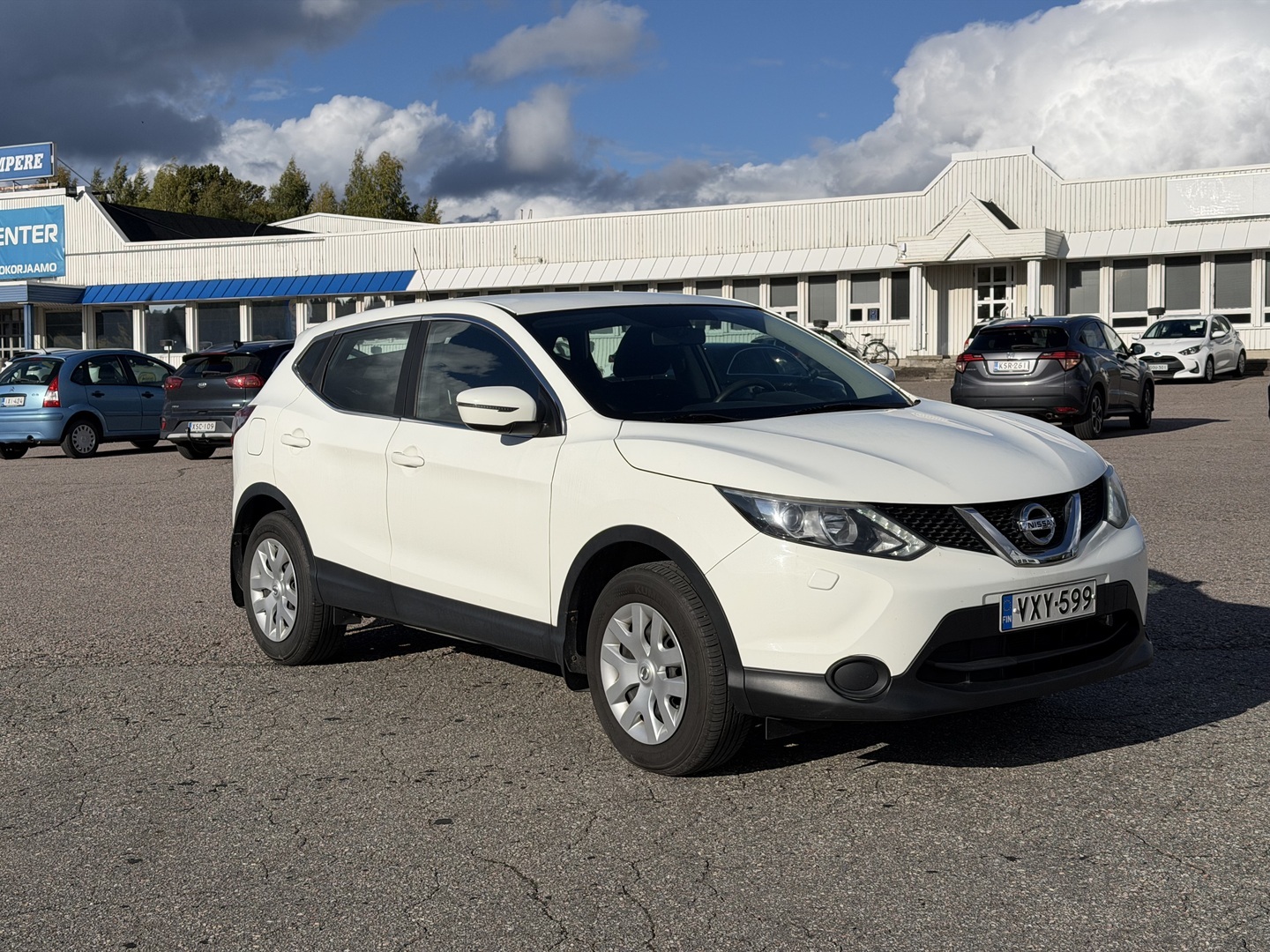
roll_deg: -0.5
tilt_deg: -0.4
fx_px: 1761
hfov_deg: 39.7
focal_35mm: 48
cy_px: 476
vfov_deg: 30.3
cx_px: 635
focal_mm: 6.76
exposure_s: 1/13333
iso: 80
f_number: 1.78
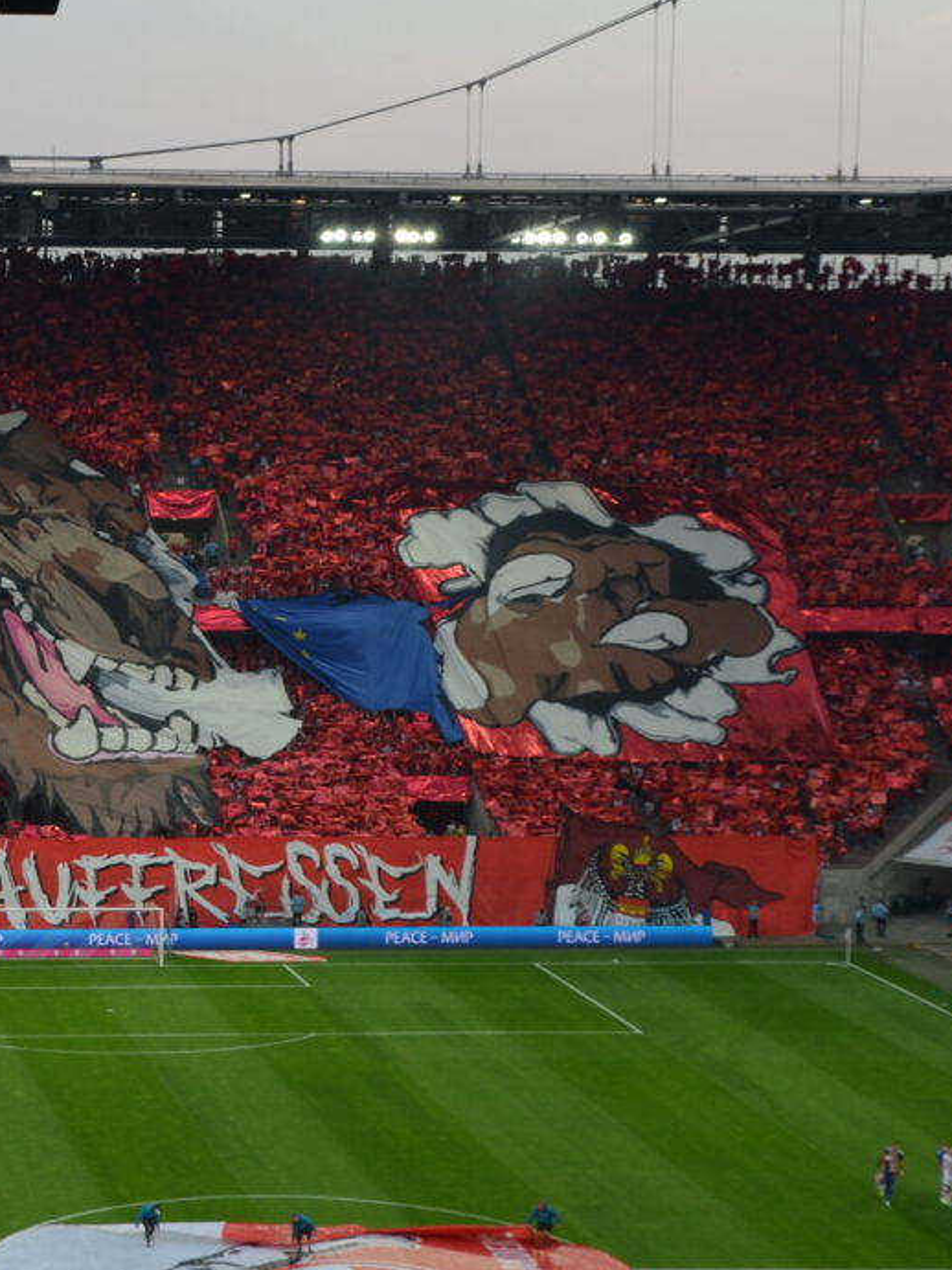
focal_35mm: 100
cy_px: 568
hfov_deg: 14.5
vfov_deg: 19.6
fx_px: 3668
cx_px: -50
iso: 320
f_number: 5.6
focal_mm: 30
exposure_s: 1/125
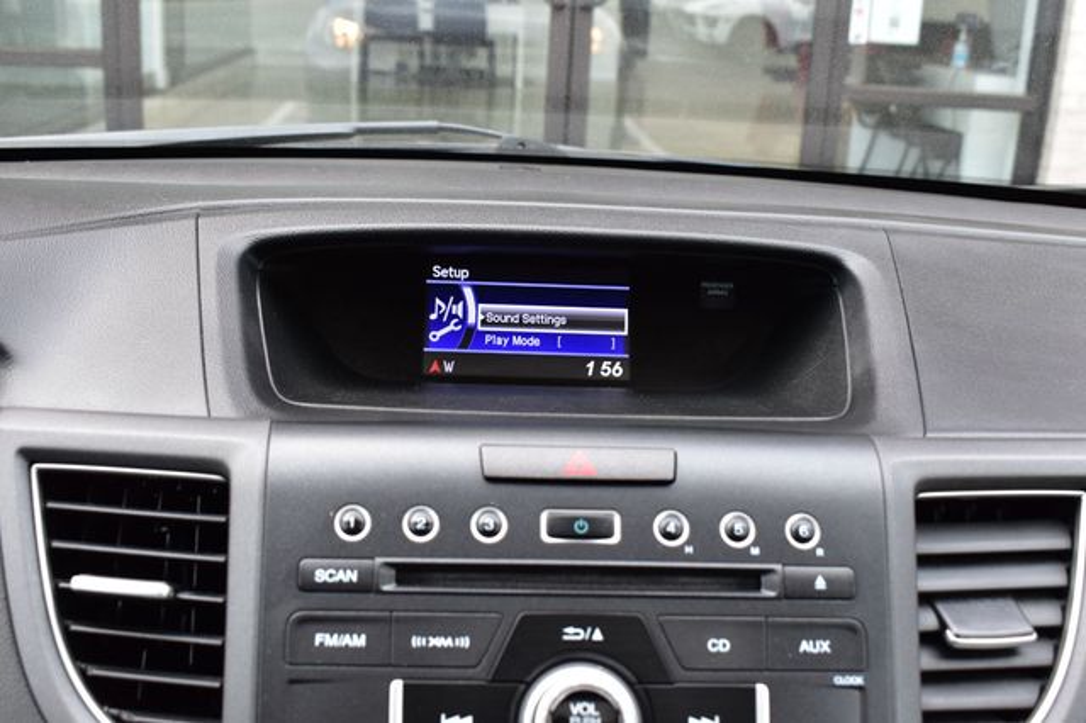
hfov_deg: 46.4
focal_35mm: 42
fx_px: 1266
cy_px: 362
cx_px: 543
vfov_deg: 31.9
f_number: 8
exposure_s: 1/60
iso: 400
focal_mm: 28
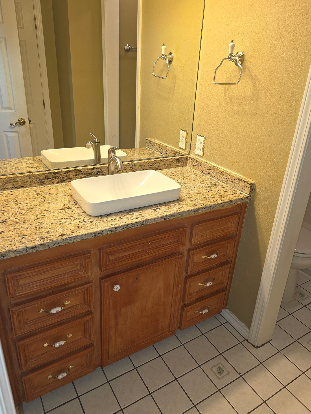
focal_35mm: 25
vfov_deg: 69.3
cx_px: 155
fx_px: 299
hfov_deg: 54.9
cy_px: 196
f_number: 1.7
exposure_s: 1/60
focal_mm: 6.3
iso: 80
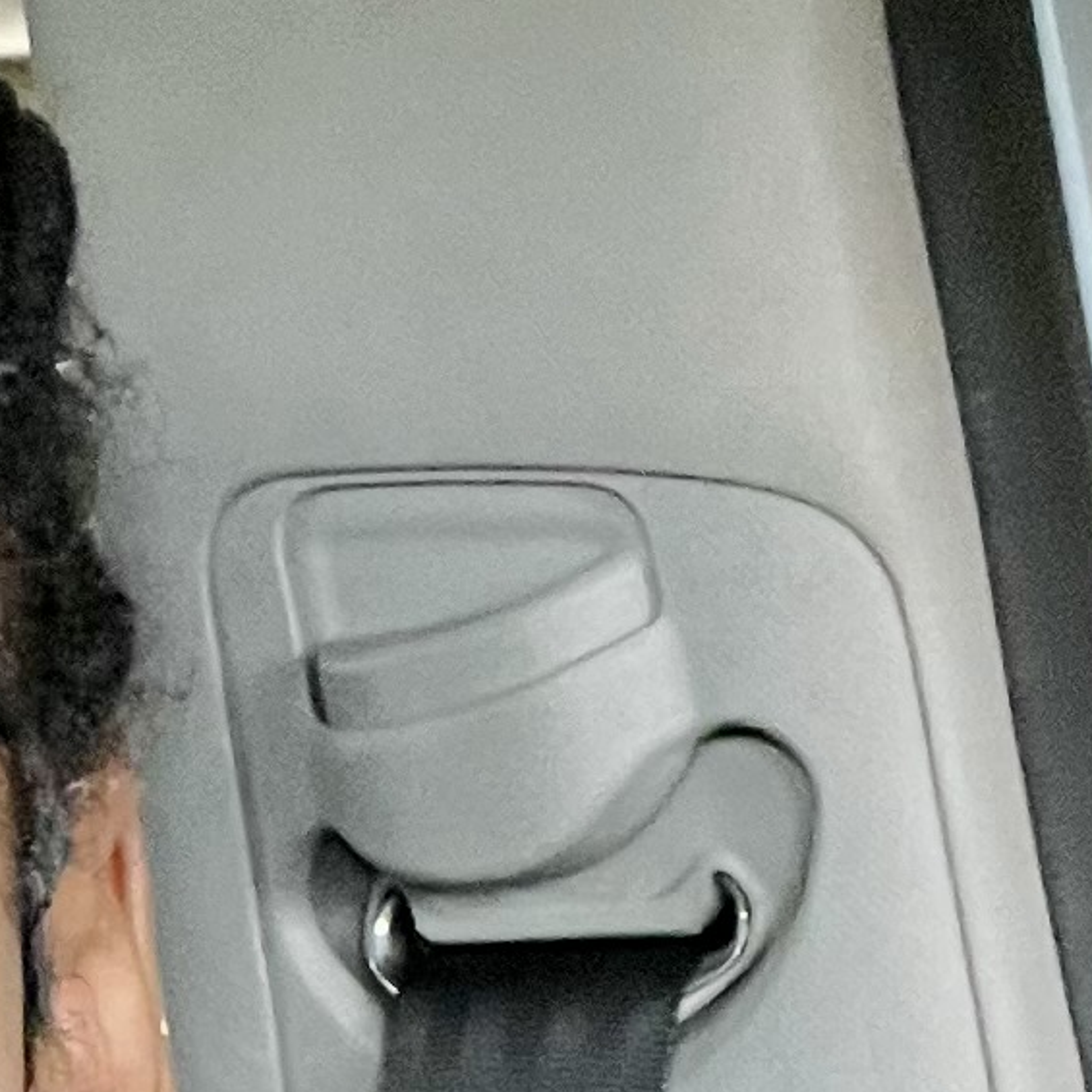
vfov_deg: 11.6
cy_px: 1558
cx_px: -632
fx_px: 5175
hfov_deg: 11.5
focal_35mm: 145
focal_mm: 2.71
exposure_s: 1/53
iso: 400
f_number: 2.2
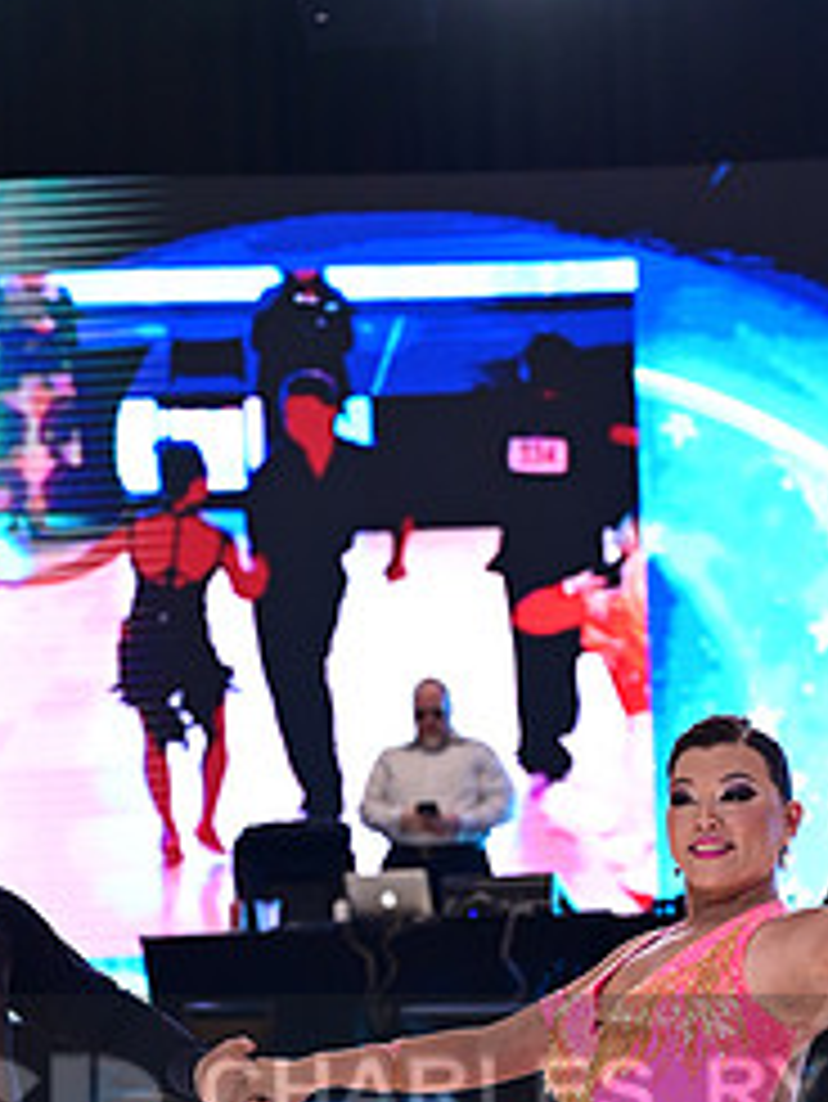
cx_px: 477
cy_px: 1147
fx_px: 5067
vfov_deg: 12.3
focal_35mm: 159
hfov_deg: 9.3
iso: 2000
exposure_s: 1/400
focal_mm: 70
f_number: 2.8
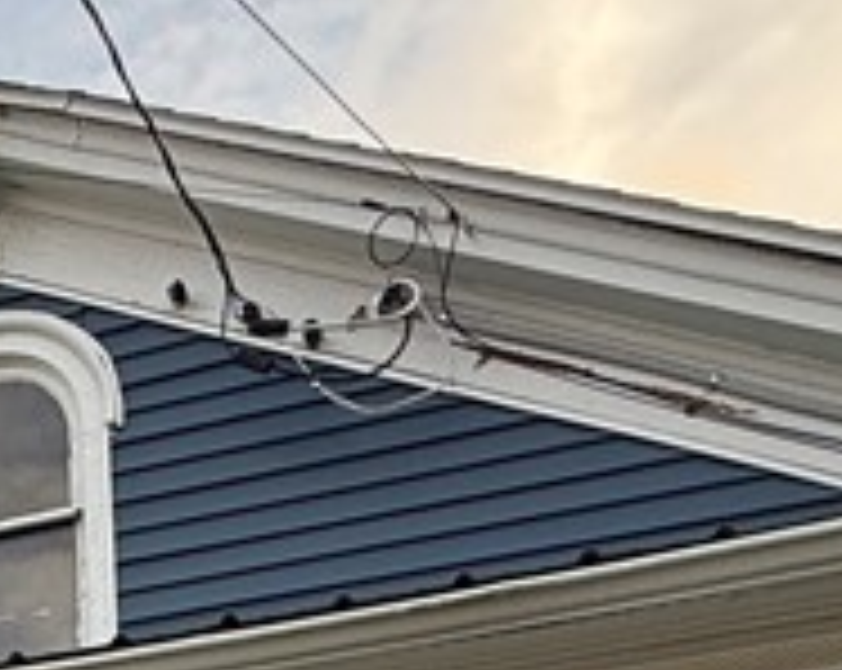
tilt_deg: +6.3
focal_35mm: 75
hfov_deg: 21.5
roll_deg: -0.1
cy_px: 1219
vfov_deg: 16.8
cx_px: -401
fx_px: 1866
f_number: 2.2
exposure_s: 1/124
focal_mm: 2.22
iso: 64
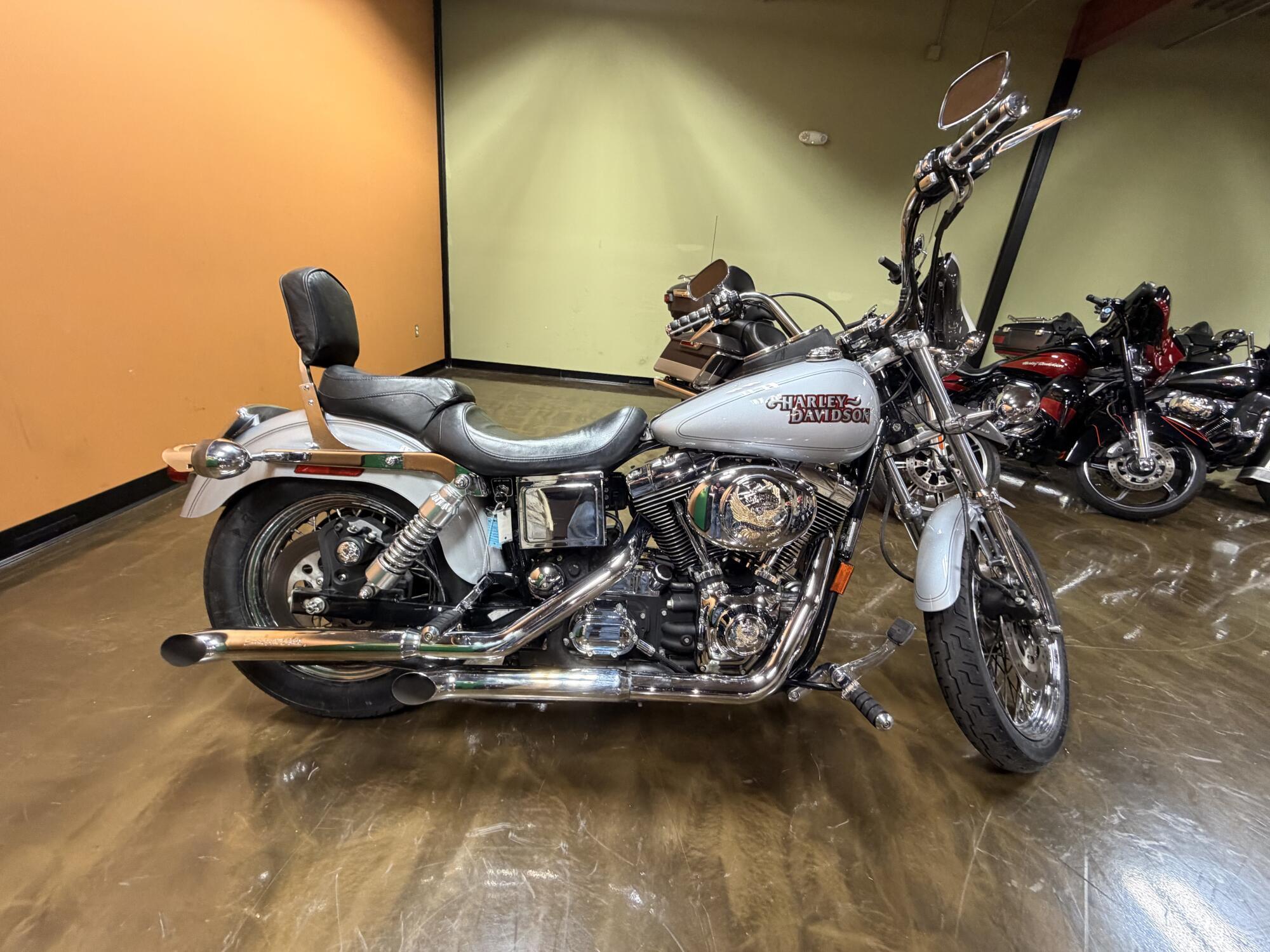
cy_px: 476
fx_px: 514
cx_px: 635
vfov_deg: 85.7
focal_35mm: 14
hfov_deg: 102.1
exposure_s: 1/60
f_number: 2.2
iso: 320
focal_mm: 2.22
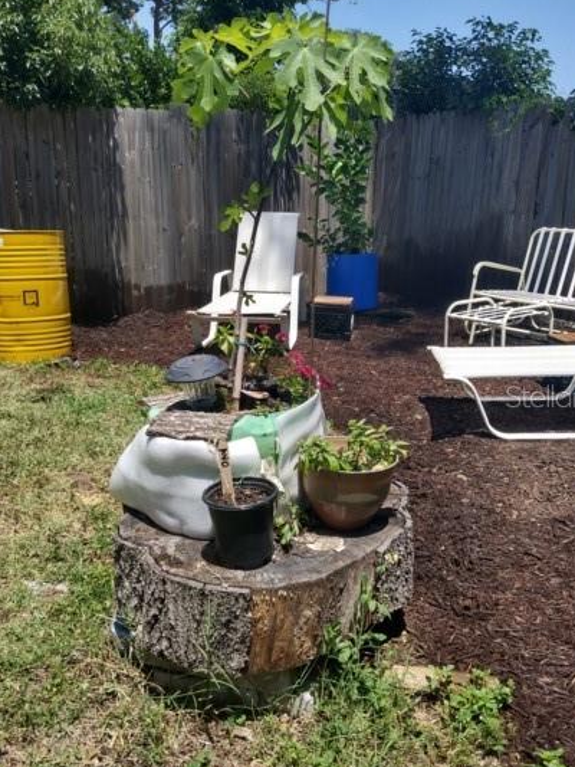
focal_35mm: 24
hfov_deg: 56.8
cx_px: 296
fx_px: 531
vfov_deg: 71.6
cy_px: 396
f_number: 2
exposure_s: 1/1291
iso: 100
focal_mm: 3.54
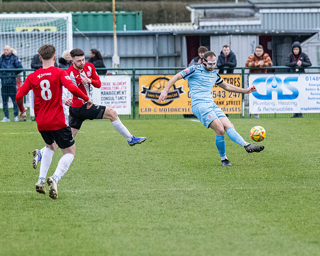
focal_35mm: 480
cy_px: 148
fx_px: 4543
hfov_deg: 4.0
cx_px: 163
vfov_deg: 3.2
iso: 4000
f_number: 4
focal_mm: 200
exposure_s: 1/1250
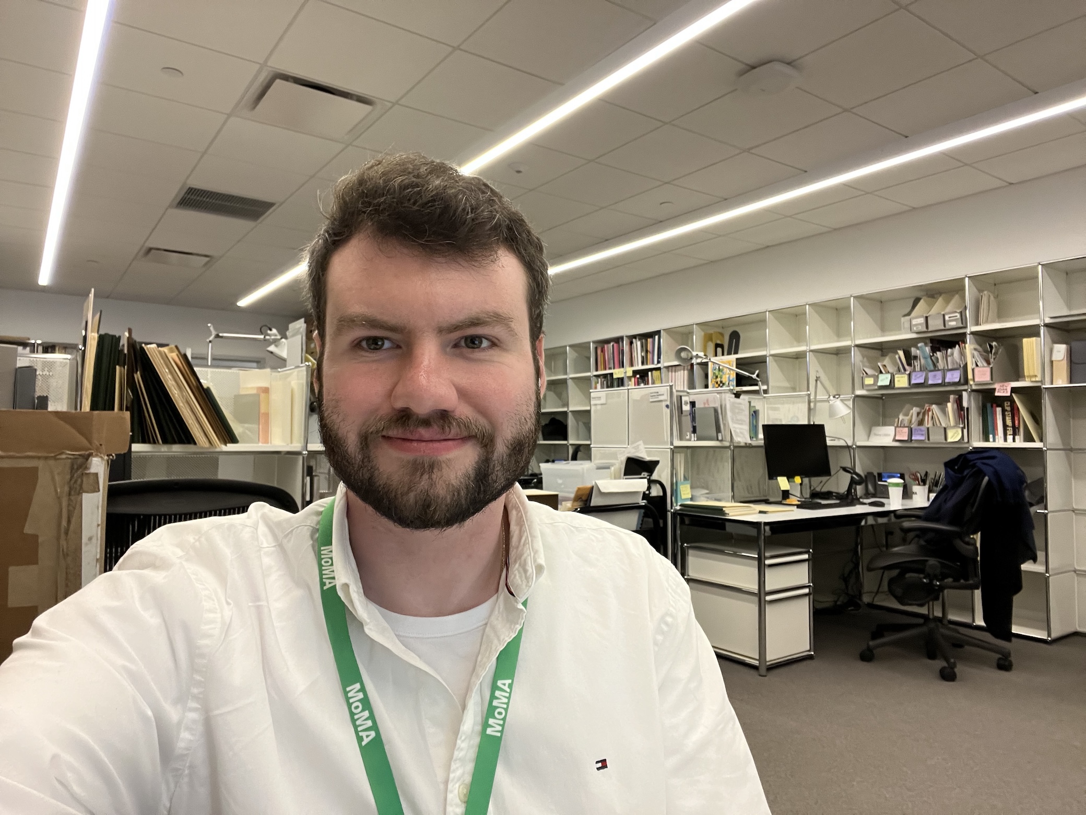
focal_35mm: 23
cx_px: 543
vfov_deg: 58.9
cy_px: 408
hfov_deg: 73.9
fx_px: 722
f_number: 2.2
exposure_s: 1/51
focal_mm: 2.71
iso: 320
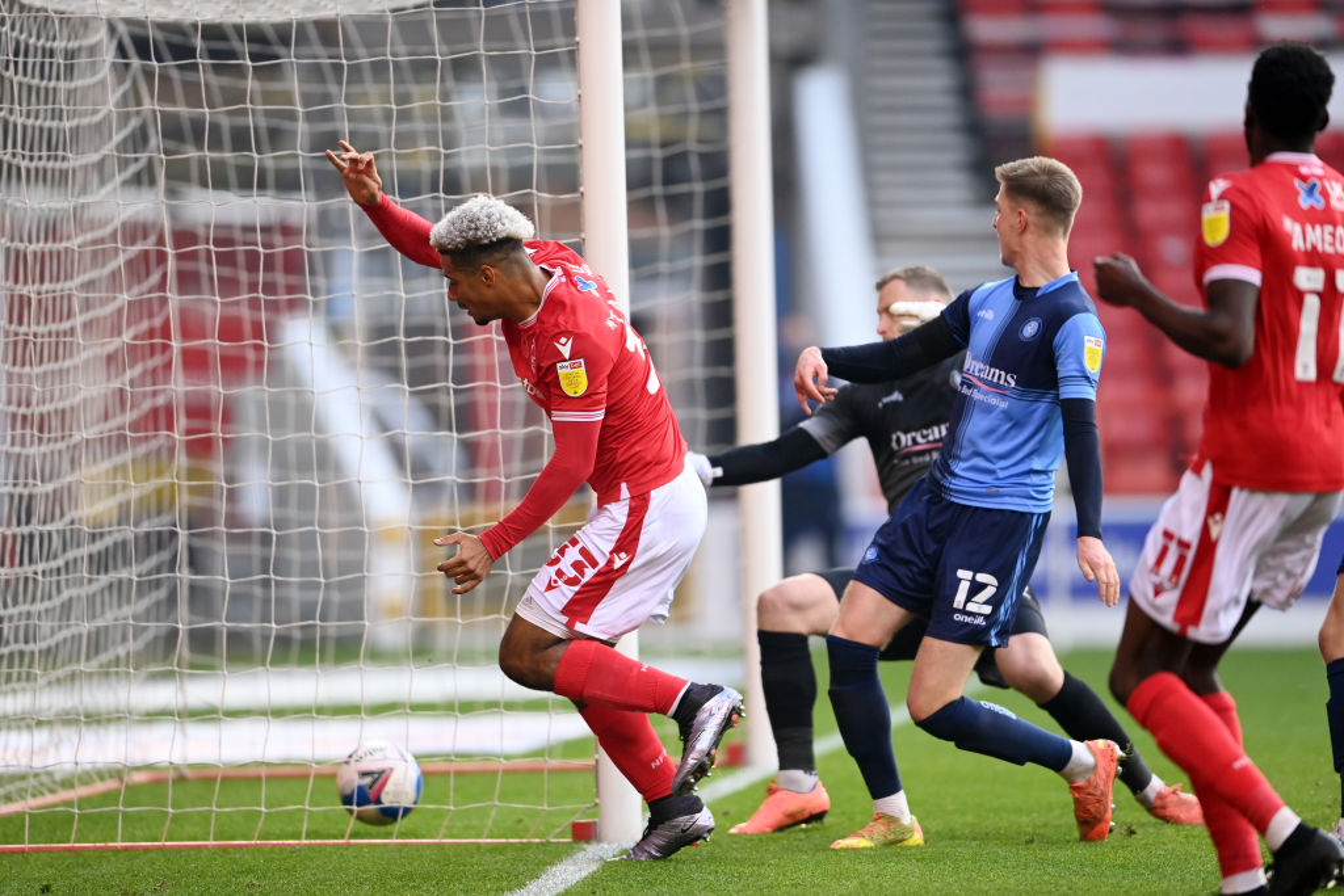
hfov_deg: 5.2
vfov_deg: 3.4
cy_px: 448
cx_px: 672
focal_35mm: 400
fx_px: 14934
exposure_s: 1/2000
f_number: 2.8
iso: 2000
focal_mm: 400
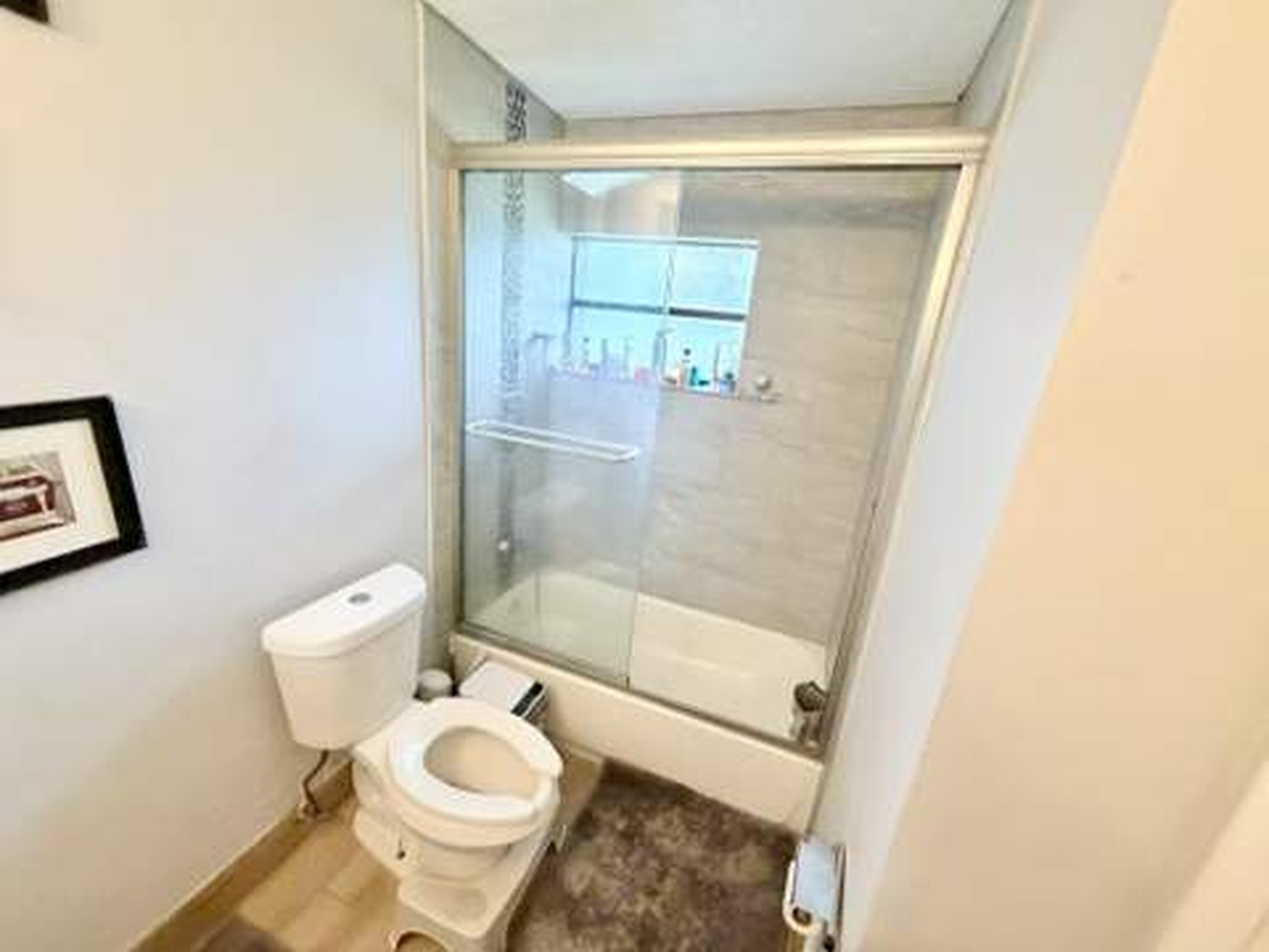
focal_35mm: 14
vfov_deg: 85.7
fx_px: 513
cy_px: 476
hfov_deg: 102.1
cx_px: 634
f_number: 2.2
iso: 400
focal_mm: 2.22
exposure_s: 1/60
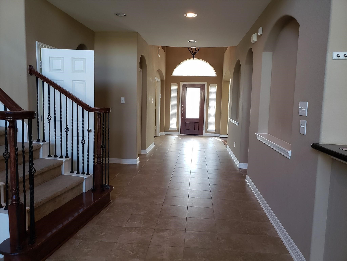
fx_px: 261
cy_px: 130
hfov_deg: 67.3
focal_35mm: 26
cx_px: 174
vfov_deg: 53.1
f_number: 2.4
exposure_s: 1/60
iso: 200
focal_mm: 4.3
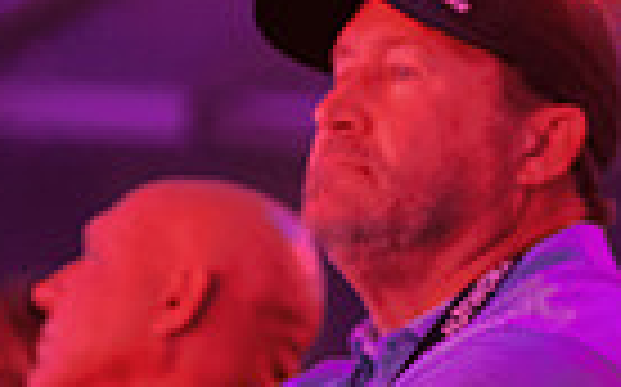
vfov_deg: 6.1
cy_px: 416
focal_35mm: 215
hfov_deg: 9.7
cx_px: 626
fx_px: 3636
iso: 1600
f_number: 2.2
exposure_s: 1/80
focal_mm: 50
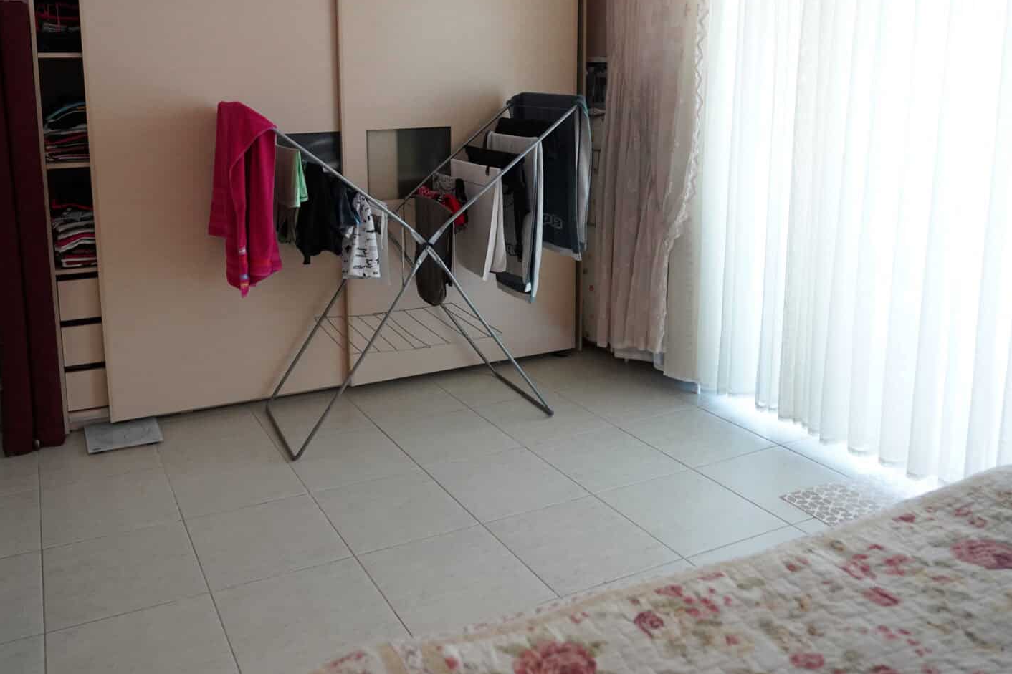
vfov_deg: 44.1
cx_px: 388
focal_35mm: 29
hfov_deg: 62.9
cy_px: 207
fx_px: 815
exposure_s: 1/160
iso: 4000
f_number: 2.8
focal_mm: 20
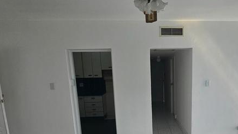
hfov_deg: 69.2
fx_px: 164
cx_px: 165
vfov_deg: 42.3
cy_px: 108
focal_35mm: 26
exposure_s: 1/260
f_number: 2.2
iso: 64
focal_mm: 2.2
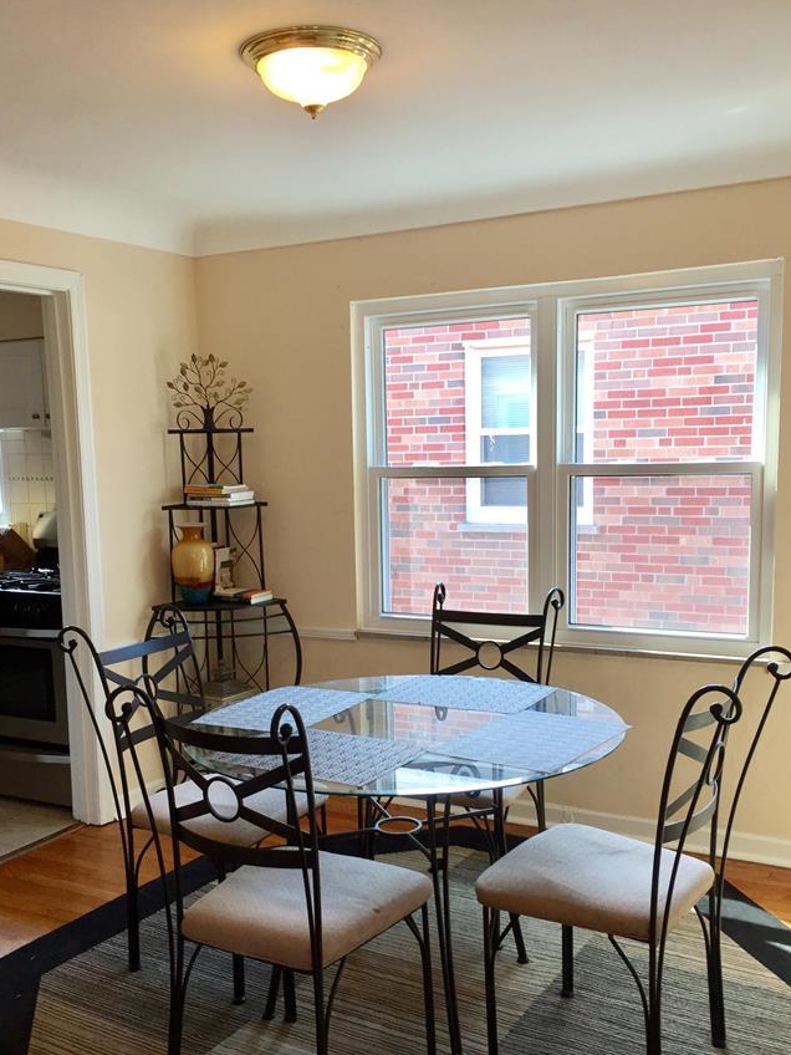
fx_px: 1066
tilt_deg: -7.8
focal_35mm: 35
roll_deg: +1.5
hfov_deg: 40.7
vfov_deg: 52.5
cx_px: 389
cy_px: 592
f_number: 2.2
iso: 50
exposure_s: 1/120
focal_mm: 4.15
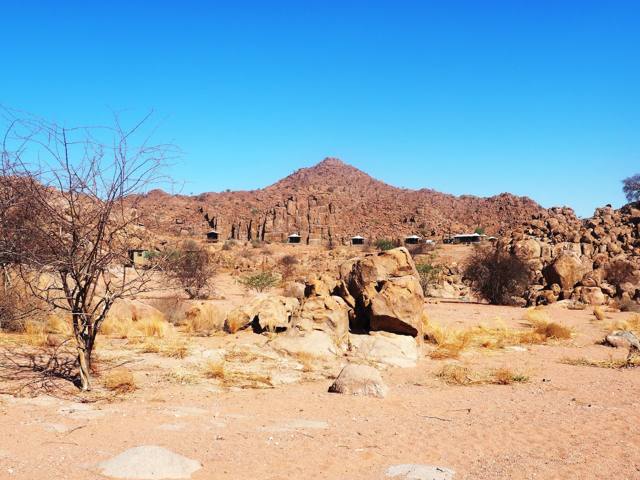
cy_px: 240
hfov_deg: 49.0
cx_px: 320
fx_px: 703
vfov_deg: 37.7
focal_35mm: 38
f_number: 10
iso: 200
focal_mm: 19
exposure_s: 1/400
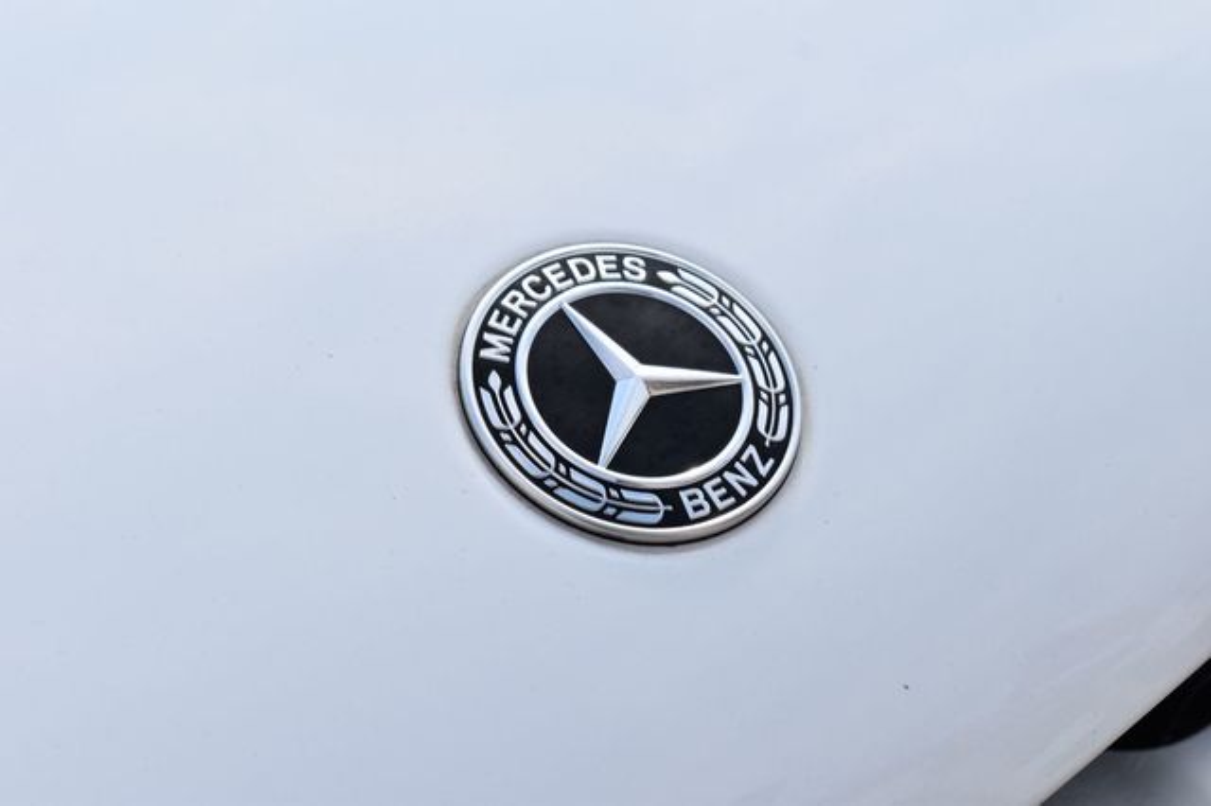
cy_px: 403
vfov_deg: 16.5
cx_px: 606
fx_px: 2774
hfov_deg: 24.6
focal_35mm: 82
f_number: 8
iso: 200
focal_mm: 55
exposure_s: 1/400
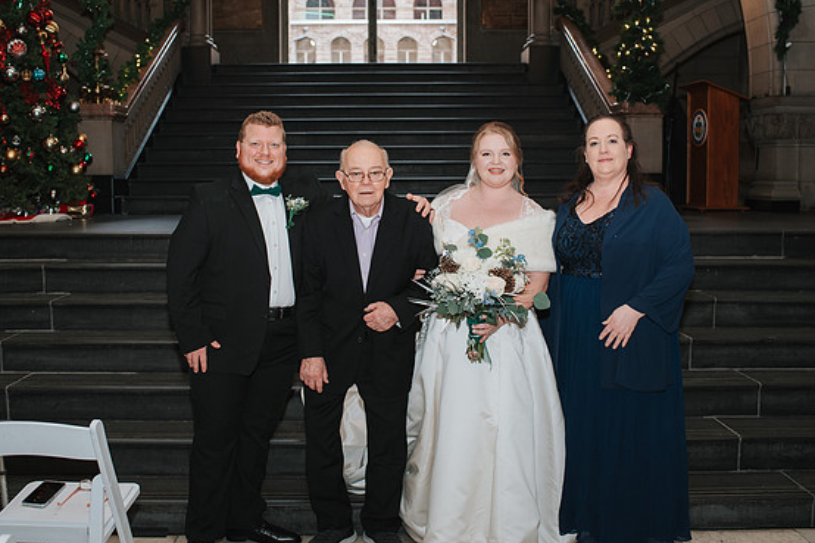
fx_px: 905
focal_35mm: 40
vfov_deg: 33.3
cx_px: 379
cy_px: 240
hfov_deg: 48.4
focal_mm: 35
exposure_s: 1/200
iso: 1000
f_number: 3.5
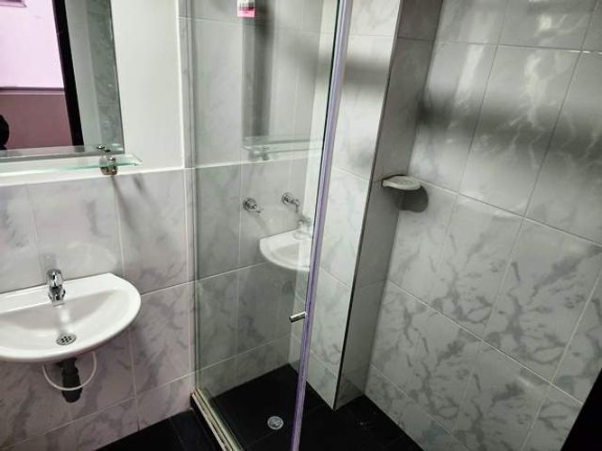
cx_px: 301
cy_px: 226
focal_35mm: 23
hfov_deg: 73.9
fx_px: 400
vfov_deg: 58.9
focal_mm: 6.4
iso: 250
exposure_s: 1/120
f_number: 1.8
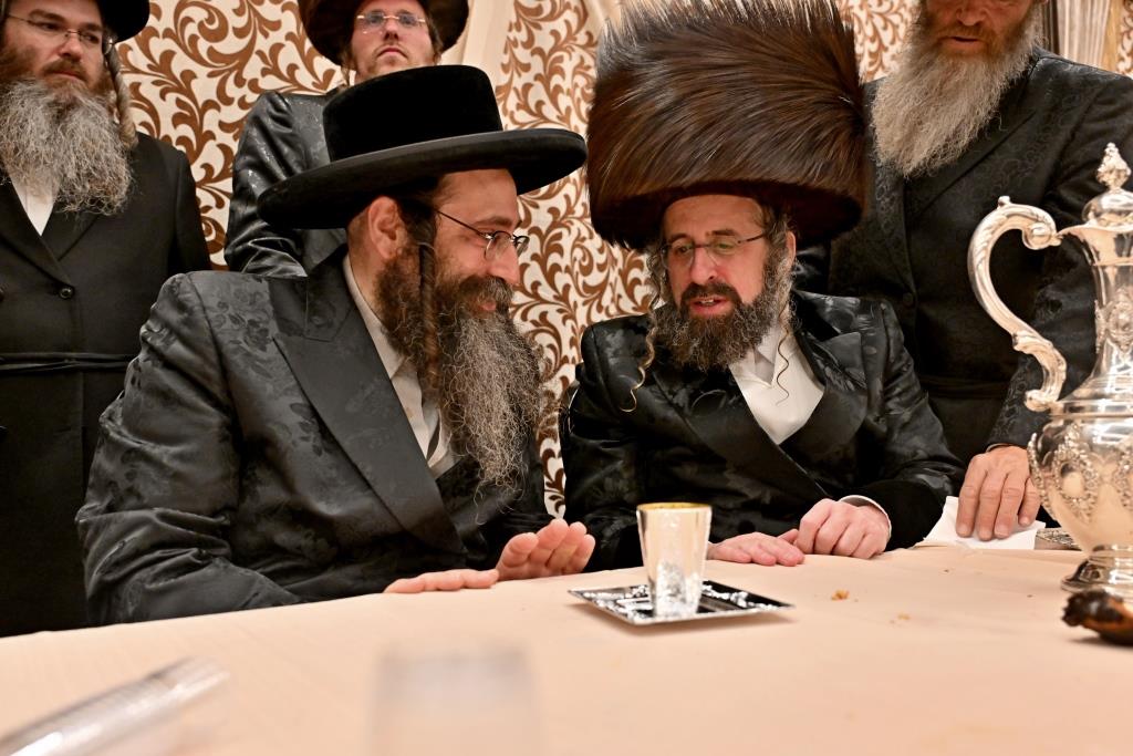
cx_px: 566
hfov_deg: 63.7
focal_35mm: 29
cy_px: 378
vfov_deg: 45.0
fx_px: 913
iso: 1250
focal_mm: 29
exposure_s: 1/250
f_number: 4
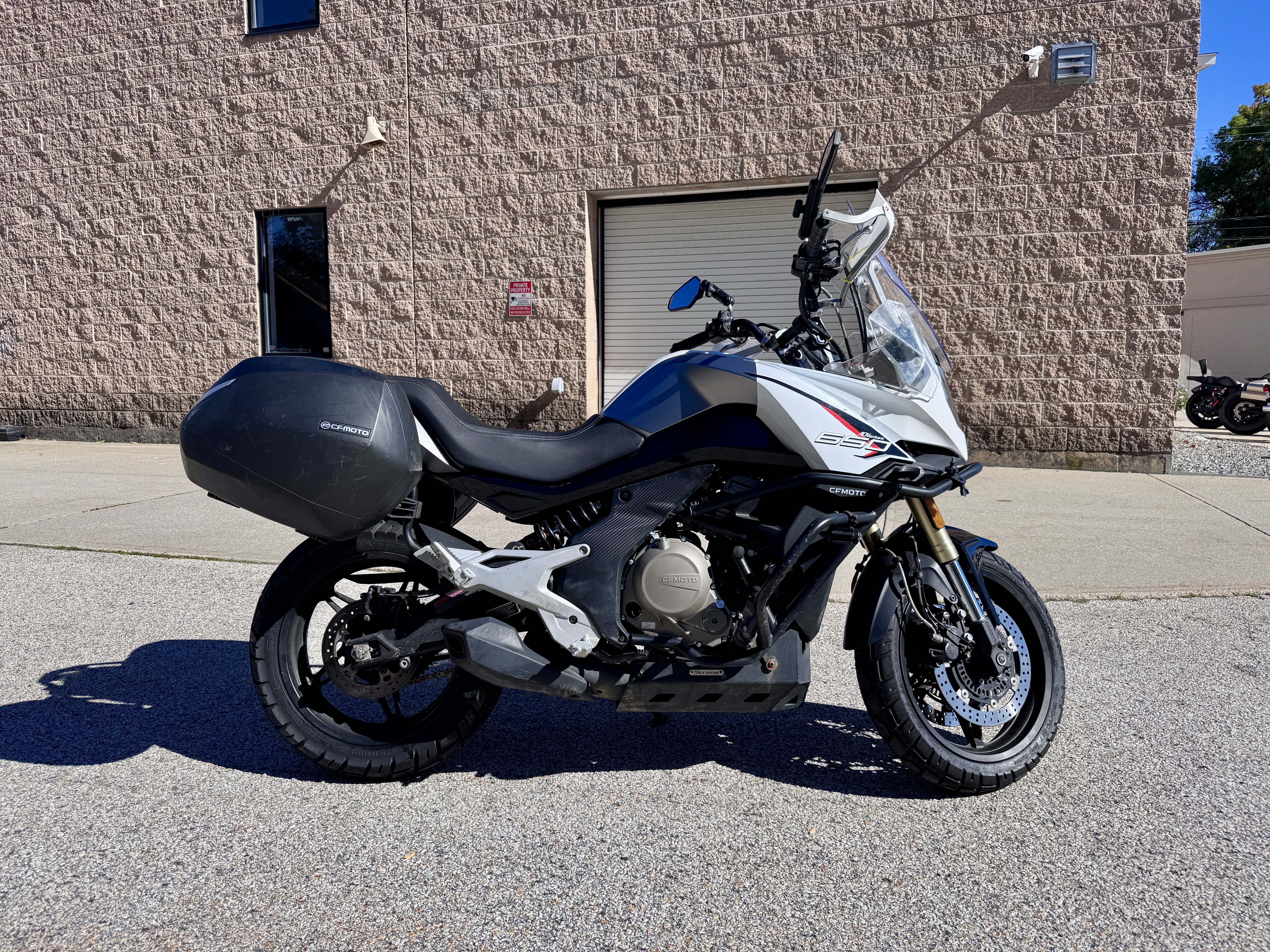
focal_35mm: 24
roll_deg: -0.2
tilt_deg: -7.3
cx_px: 635
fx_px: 881
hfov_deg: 71.6
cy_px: 476
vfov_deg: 56.8
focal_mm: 6.76
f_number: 1.78
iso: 80
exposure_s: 1/4049
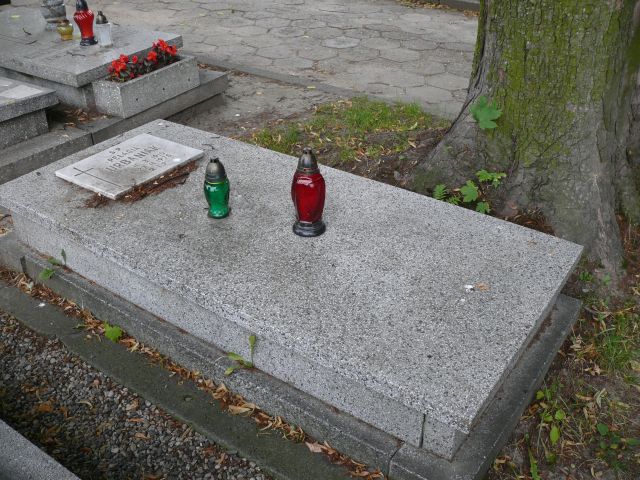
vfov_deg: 40.7
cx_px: 320
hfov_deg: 52.6
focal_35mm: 35
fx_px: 647
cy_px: 240
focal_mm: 7.4
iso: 100
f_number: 2.8
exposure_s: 1/80
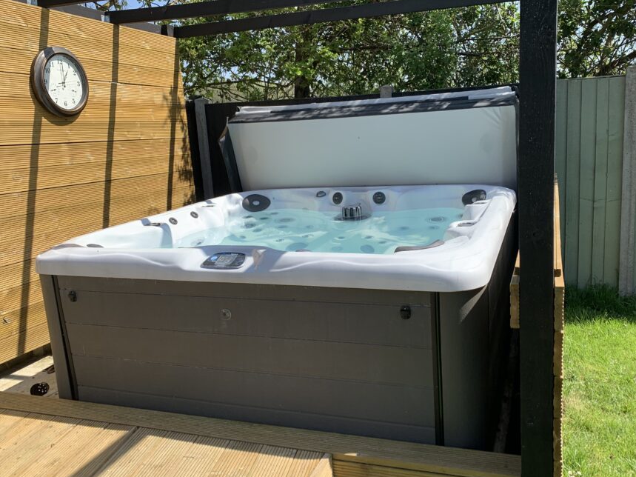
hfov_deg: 58.3
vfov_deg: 45.4
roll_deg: +3.0
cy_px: 249
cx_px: 344
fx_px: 569
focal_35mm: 31
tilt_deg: -11.7
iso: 25
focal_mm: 4.25
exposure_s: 1/1235
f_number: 1.8
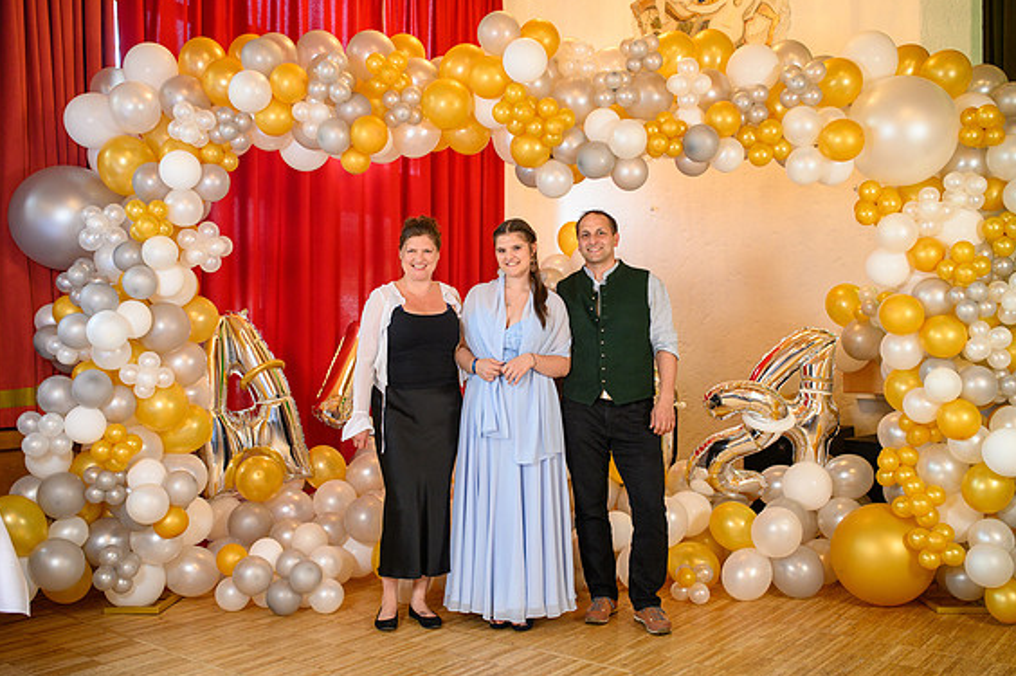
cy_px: 339
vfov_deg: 36.8
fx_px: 1015
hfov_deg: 53.2
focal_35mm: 36
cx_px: 517
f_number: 3.5
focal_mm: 35
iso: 1250
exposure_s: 1/100
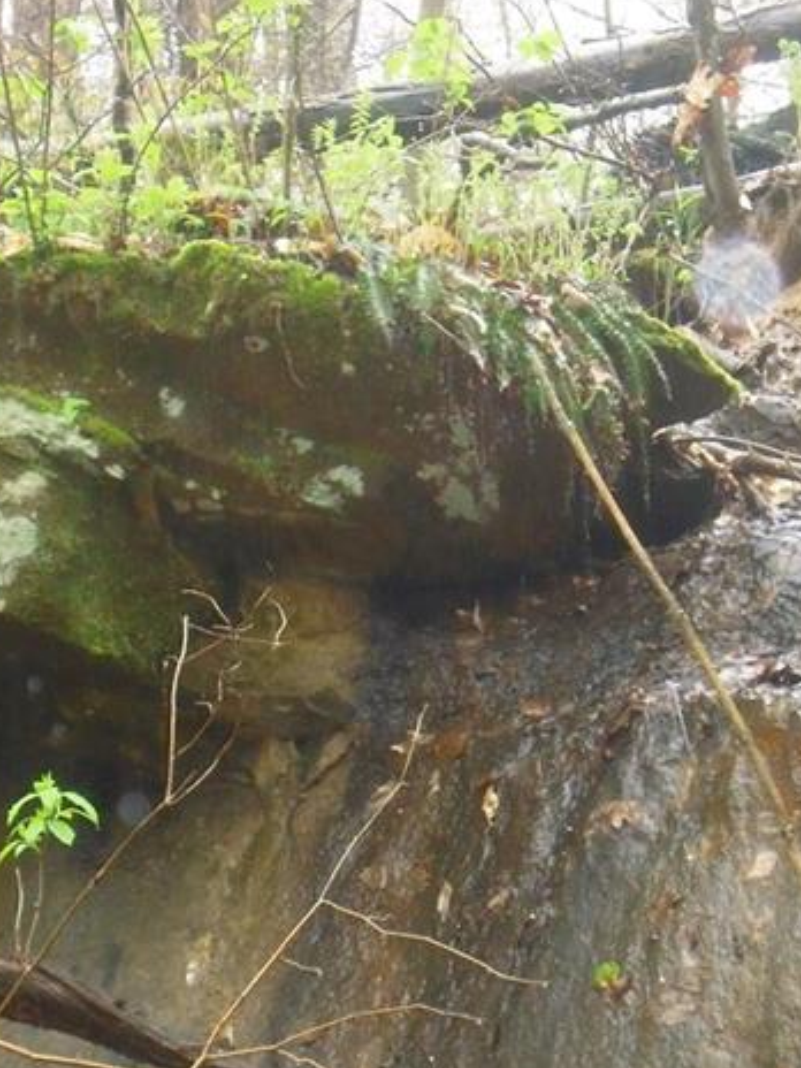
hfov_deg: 16.2
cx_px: 297
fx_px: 2808
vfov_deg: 21.3
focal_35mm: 91
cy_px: 870
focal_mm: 9.3
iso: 400
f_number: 3.7
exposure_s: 1/60
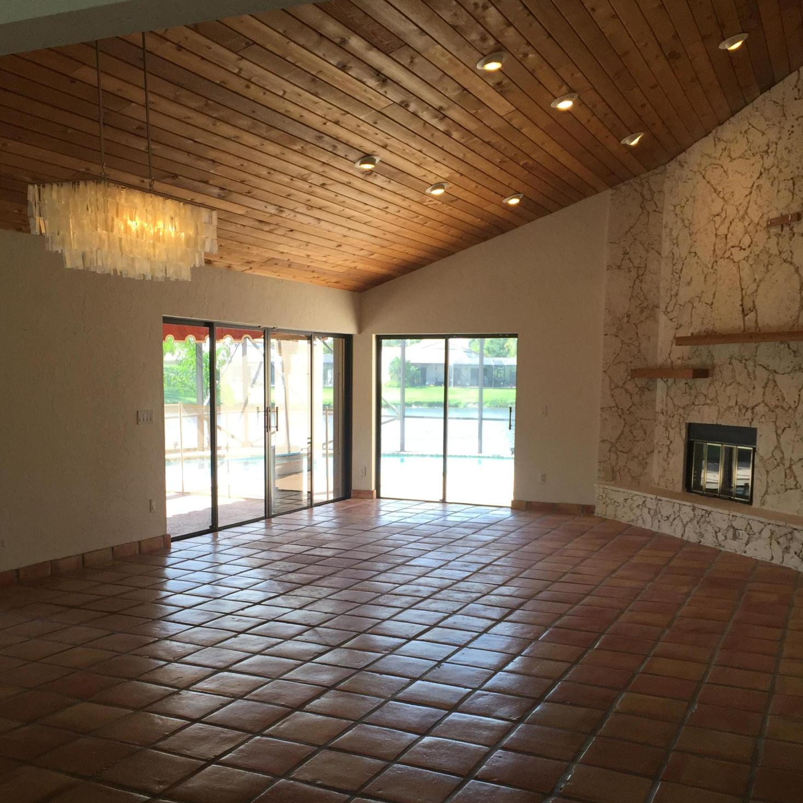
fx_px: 919
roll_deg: -0.6
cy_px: 502
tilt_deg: -5.3
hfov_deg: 47.2
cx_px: 394
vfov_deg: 46.8
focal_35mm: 35
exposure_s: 1/120
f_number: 2.2
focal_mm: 4.15
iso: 50
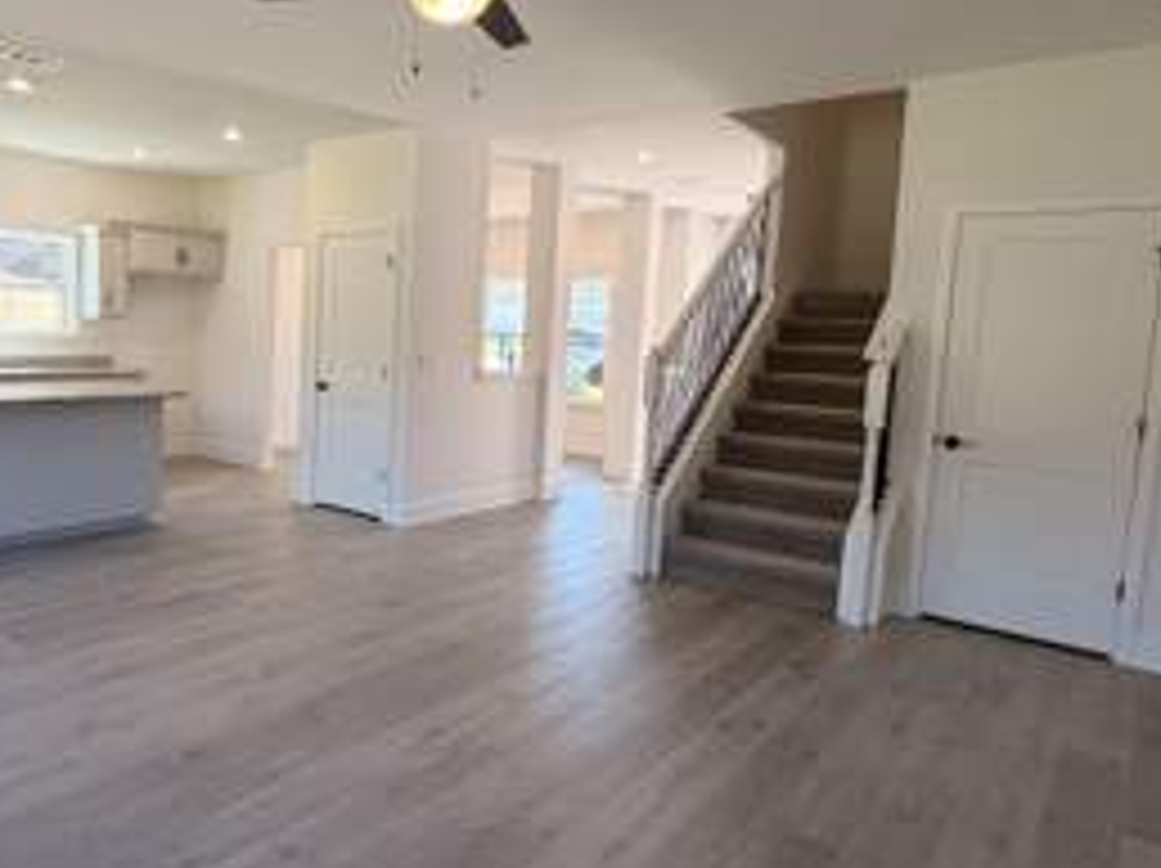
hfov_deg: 65.6
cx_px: 387
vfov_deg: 53.0
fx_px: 871
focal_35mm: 26
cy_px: 407
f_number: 2.2
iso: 100
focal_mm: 2.22
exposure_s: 1/120
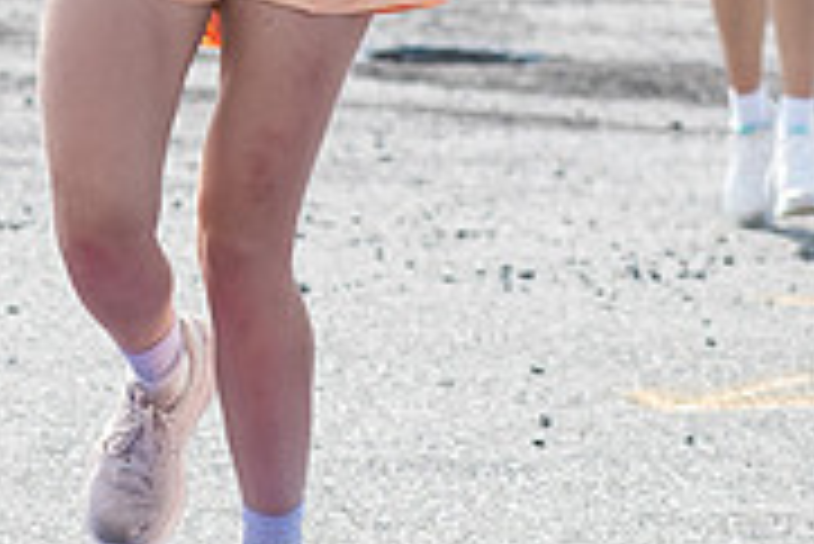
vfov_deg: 3.1
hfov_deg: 4.6
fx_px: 10115
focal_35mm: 447
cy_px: -578
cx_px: -68
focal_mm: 70
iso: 250
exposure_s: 1/1600
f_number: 4.5
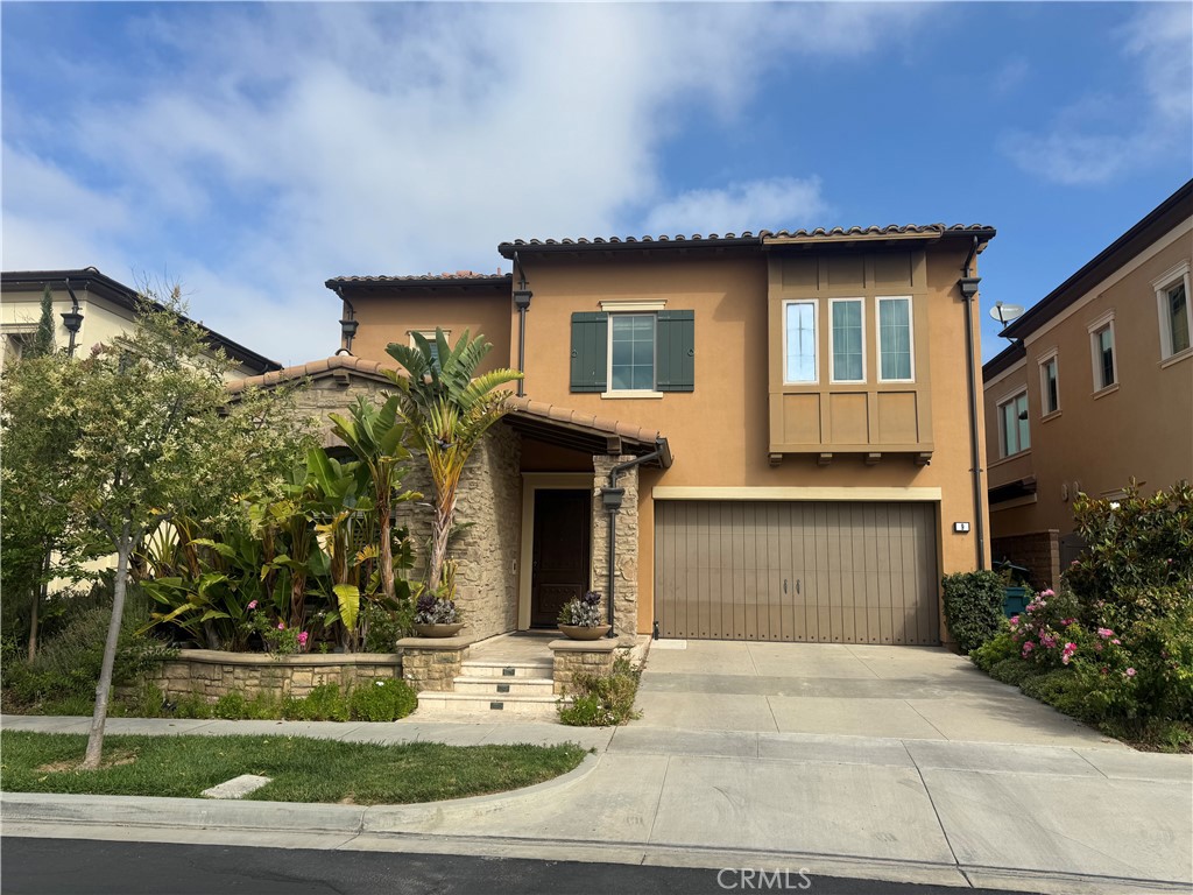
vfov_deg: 56.8
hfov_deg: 71.6
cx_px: 596
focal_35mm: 24
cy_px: 448
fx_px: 827
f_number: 1.78
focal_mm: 6.76
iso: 80
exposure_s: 1/4608
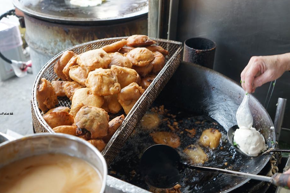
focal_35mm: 46
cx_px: 142
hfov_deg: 42.7
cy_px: 102
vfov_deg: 29.2
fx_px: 371
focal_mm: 42
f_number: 4
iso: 400
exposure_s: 1/60
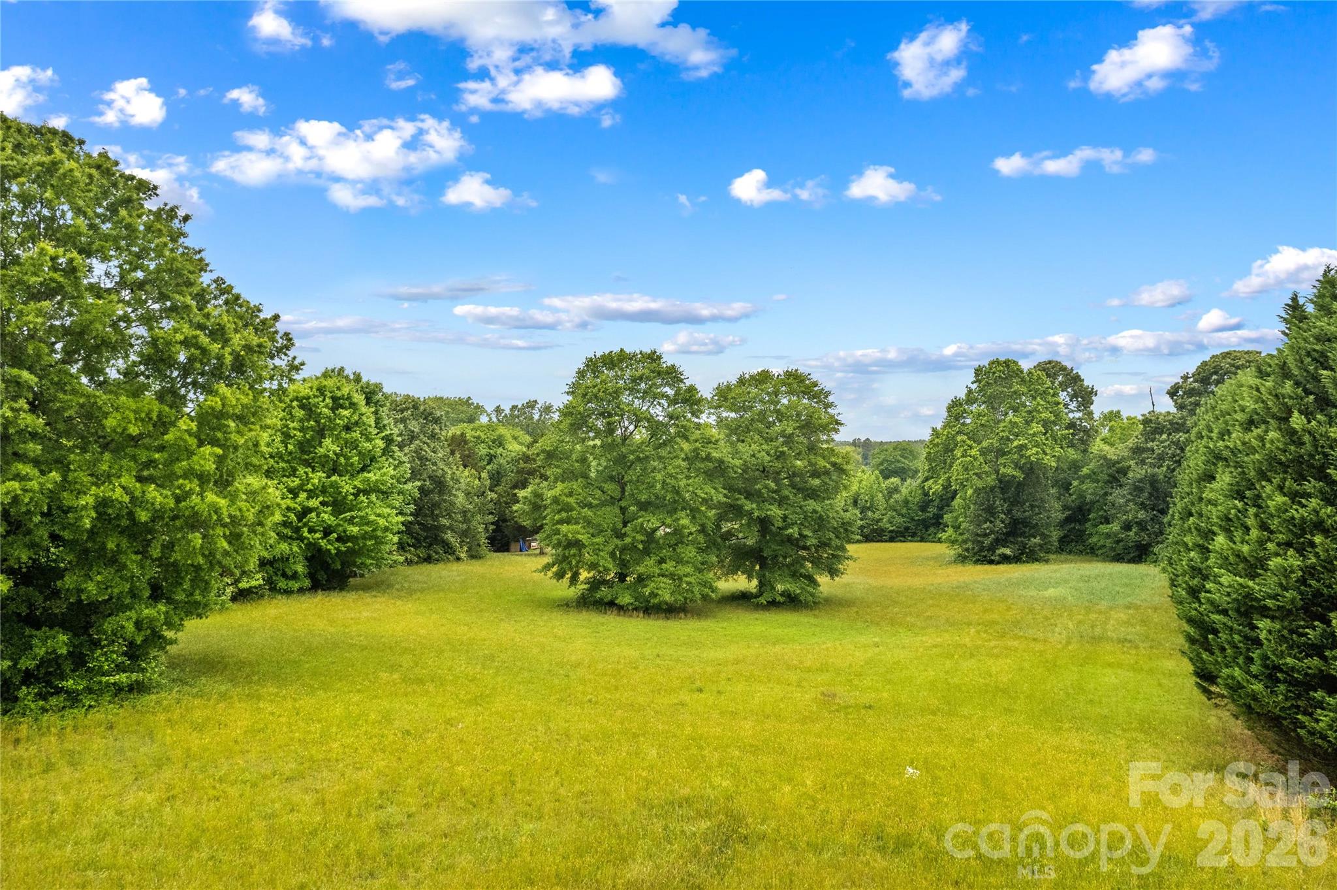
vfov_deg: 57.2
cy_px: 445
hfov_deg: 78.6
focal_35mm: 22
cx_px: 668
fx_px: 817
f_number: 2.8
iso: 100
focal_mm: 8.38
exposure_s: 1/1600
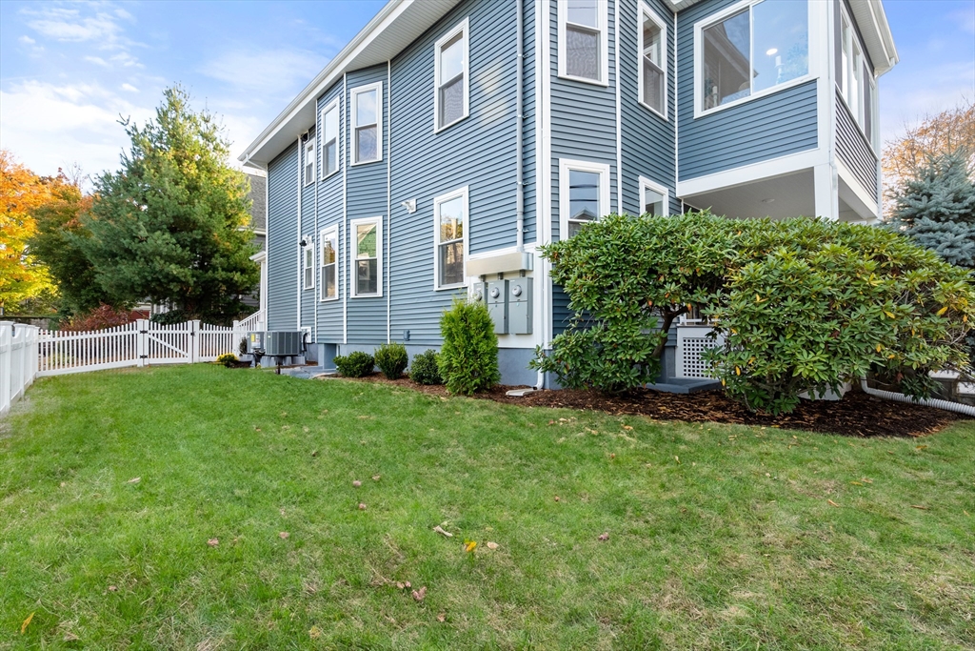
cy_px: 326
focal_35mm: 16
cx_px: 488
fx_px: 433
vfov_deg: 73.8
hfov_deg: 96.7
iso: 1600
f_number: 9
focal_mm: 16
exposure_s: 1/80
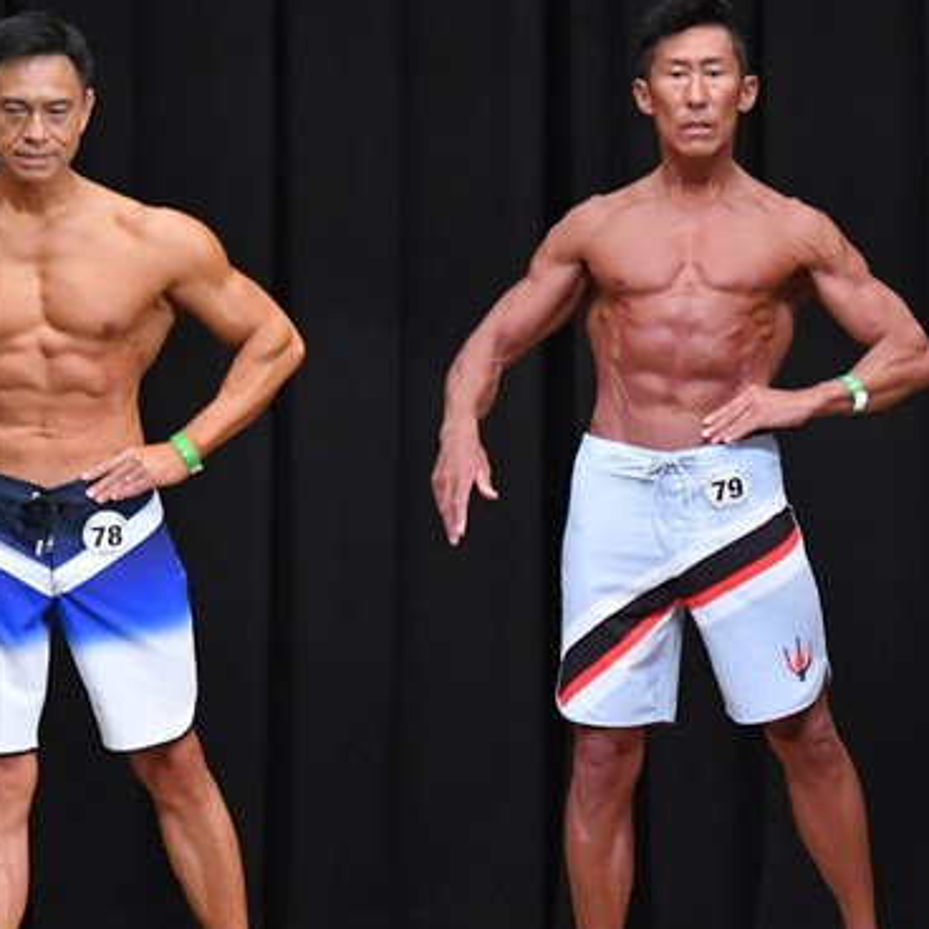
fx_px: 11781
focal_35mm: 388
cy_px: 586
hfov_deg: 4.5
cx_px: 963
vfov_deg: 4.5
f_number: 5.6
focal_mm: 145
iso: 8000
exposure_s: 1/400
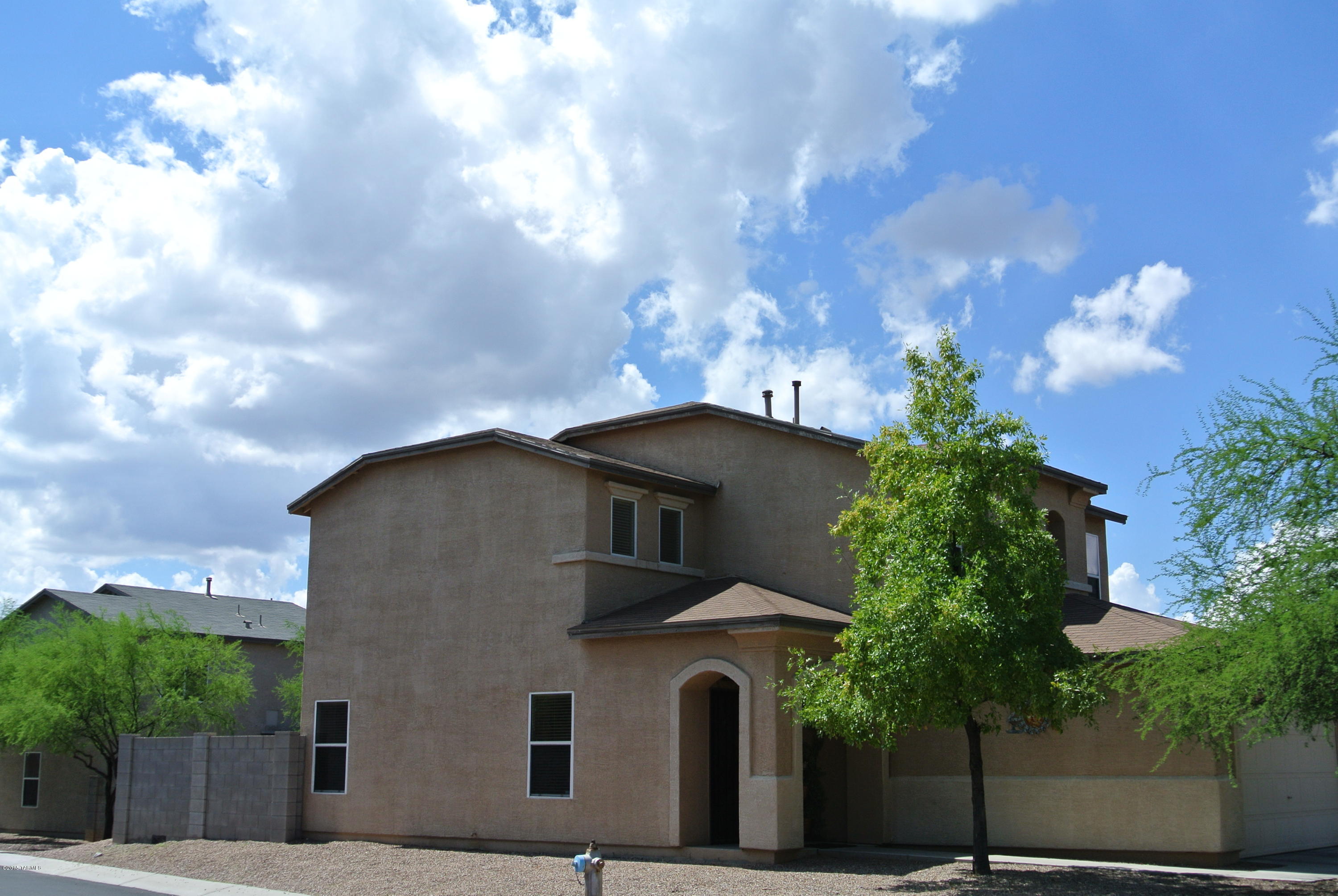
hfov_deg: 46.3
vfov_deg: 32.0
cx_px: 669
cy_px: 448
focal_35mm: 42
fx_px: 1563
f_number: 5
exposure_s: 1/800
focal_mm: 15.7
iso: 100
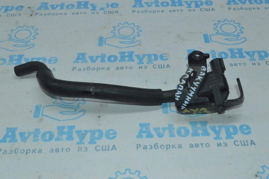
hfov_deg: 41.1
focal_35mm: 48
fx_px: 358
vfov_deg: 28.0
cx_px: 134
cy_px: 90
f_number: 16
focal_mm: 32
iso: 4500
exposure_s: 1/200
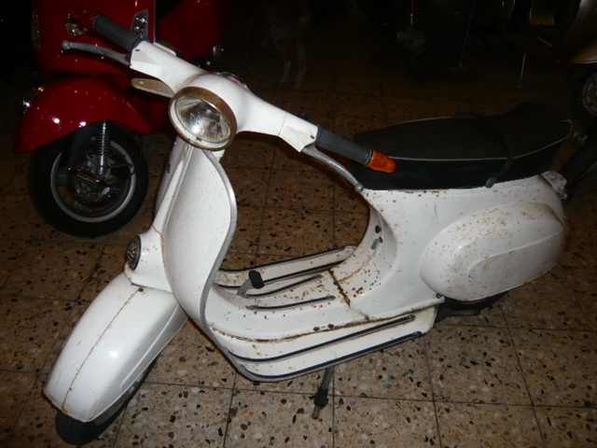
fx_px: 483
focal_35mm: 28
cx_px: 298
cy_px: 224
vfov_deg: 49.7
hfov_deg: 63.4
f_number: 2.8
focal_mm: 4.6
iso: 100
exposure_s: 1/30
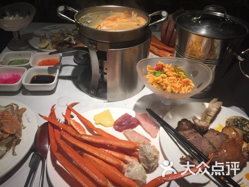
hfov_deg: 61.7
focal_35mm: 29
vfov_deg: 48.2
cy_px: 94
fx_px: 209
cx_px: 124
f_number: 2.2
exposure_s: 1/33
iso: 32
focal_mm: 4.15
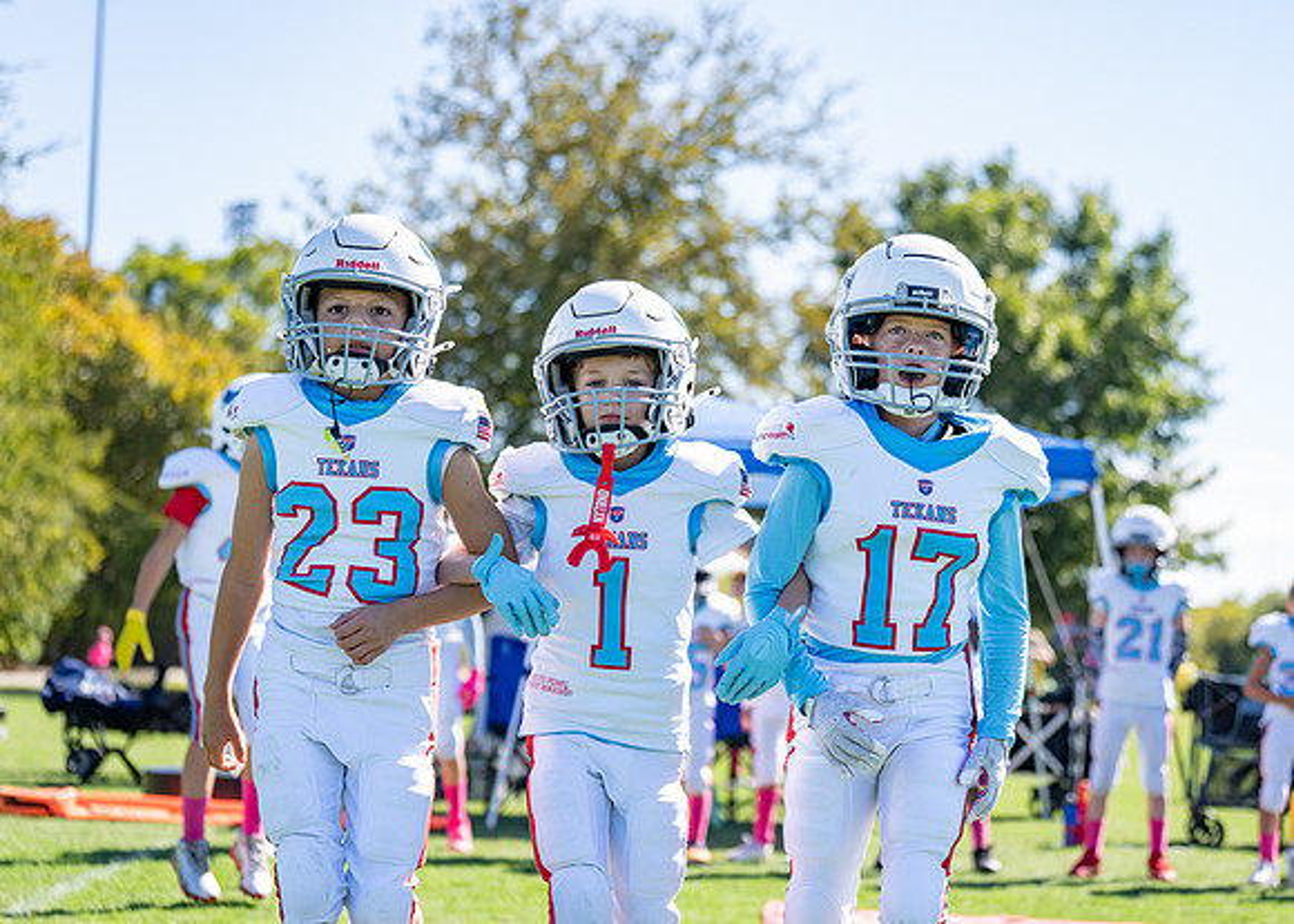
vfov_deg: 17.6
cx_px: 655
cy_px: 496
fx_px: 2985
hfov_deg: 24.5
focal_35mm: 81
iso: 250
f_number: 2.8
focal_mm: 70
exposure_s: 1/2000
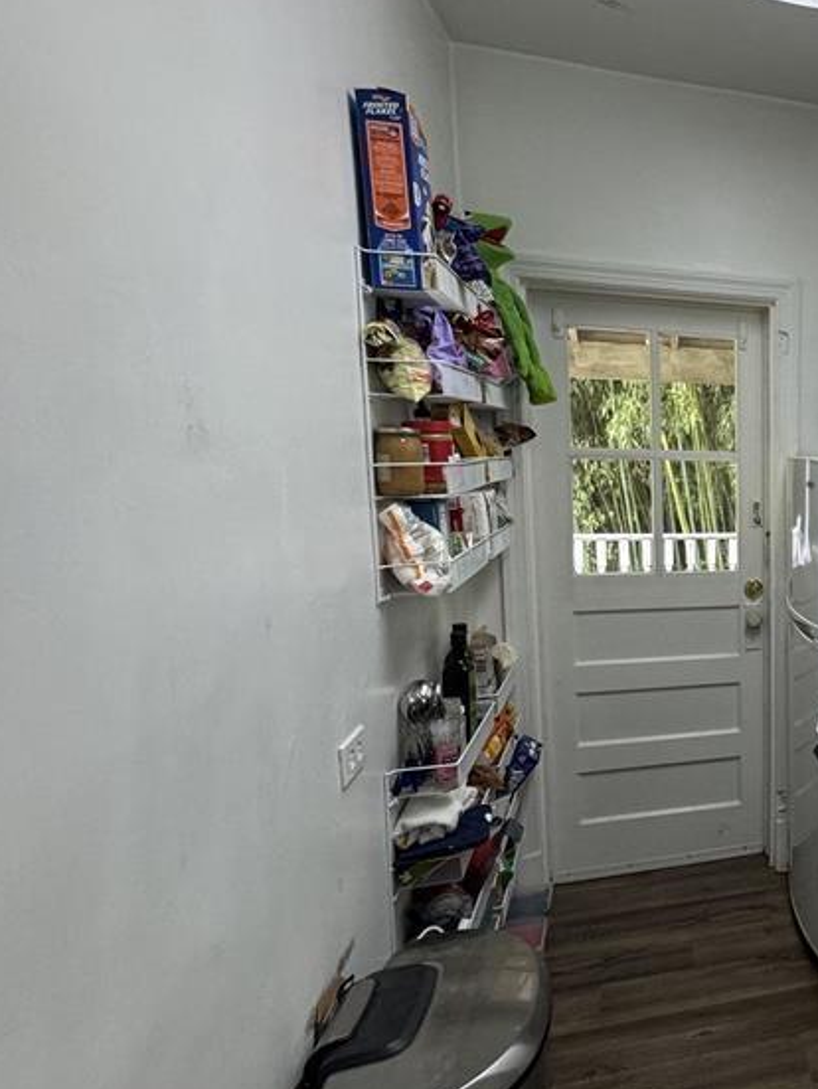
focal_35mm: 26
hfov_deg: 40.6
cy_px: 545
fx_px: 818
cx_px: 937
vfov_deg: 67.3
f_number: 2.2
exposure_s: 1/99
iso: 160
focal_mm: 2.22
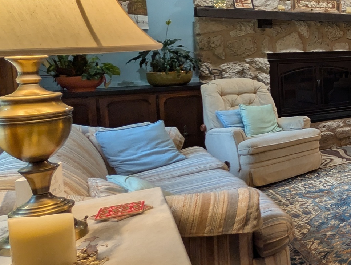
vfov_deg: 37.1
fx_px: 386
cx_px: 501
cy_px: 72
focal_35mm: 38
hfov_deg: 31.2
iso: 98
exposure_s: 1/120
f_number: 1.7
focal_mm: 2.02
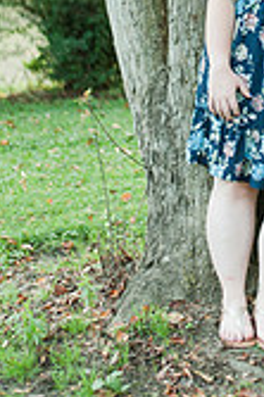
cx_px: 332
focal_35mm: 135
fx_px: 1488
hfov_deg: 10.0
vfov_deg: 14.7
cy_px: -78
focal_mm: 50
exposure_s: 1/400
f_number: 1.8
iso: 640
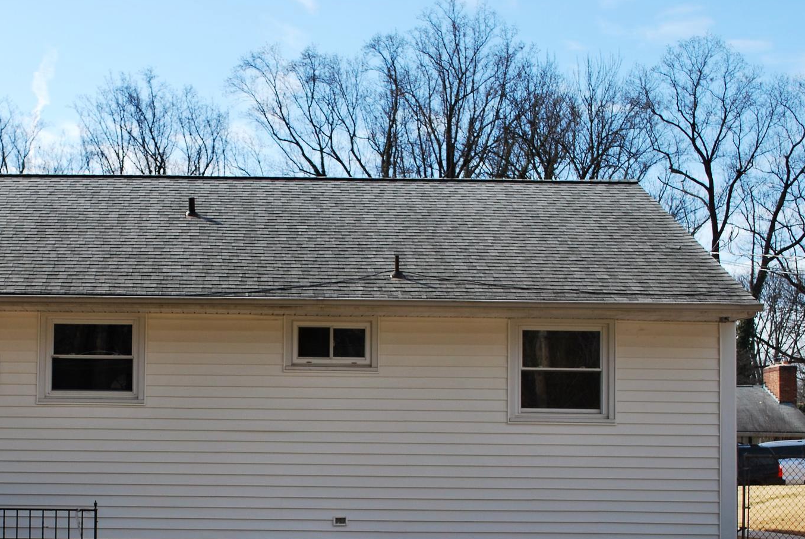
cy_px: 403
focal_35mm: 68
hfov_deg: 29.2
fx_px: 1522
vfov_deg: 19.9
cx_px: 217
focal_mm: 30
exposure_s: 1/200
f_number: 8
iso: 100
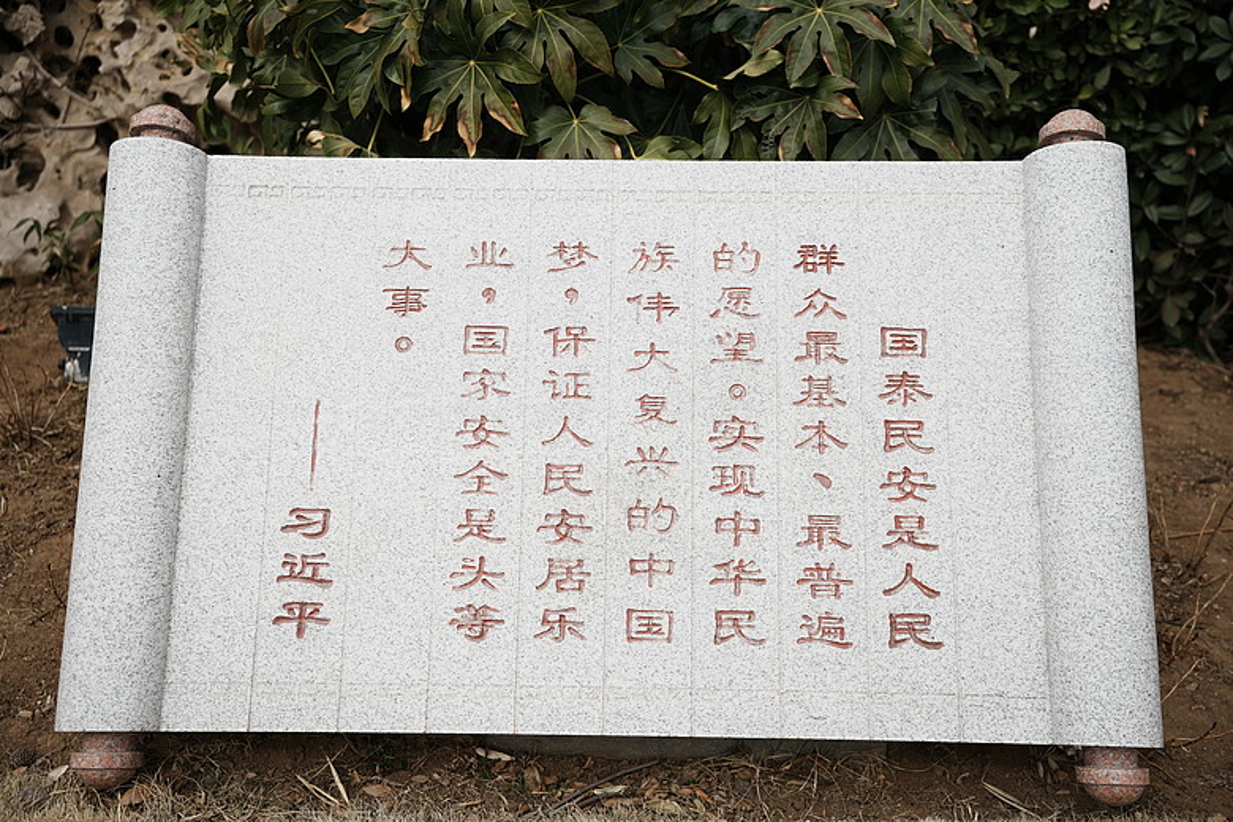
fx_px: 1411
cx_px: 616
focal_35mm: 41
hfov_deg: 47.2
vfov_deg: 32.5
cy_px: 411
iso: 125
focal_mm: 41.2
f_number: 2.8
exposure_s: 1/2000
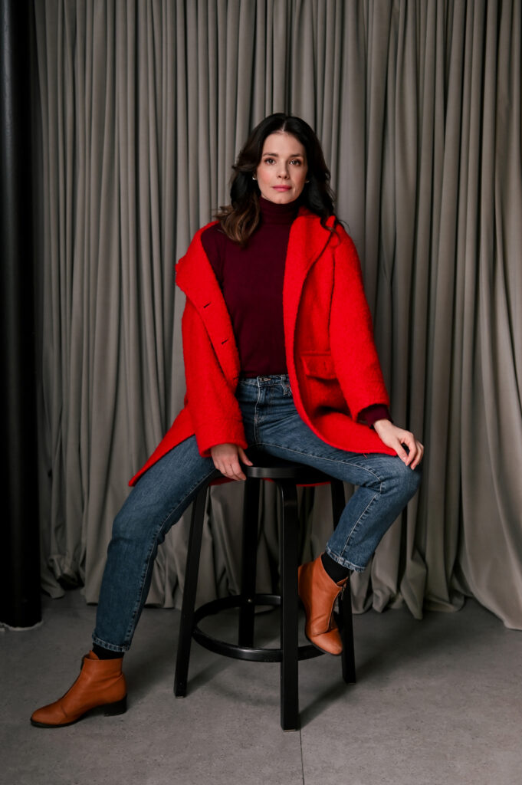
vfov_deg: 48.5
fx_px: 871
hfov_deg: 33.3
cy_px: 392
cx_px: 261
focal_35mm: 40
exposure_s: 1/80
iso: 640
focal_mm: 40
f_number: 2.8
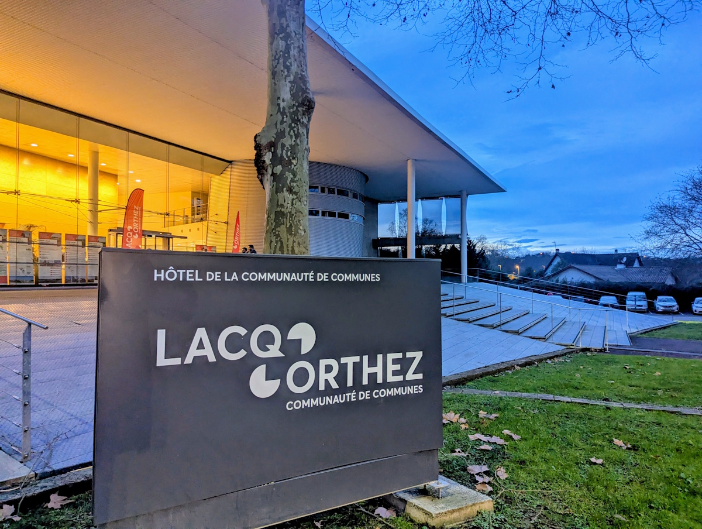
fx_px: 487
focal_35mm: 24
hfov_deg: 71.5
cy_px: 264
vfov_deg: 57.0
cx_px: 351
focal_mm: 6.81
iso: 443
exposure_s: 1/33.3
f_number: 1.85
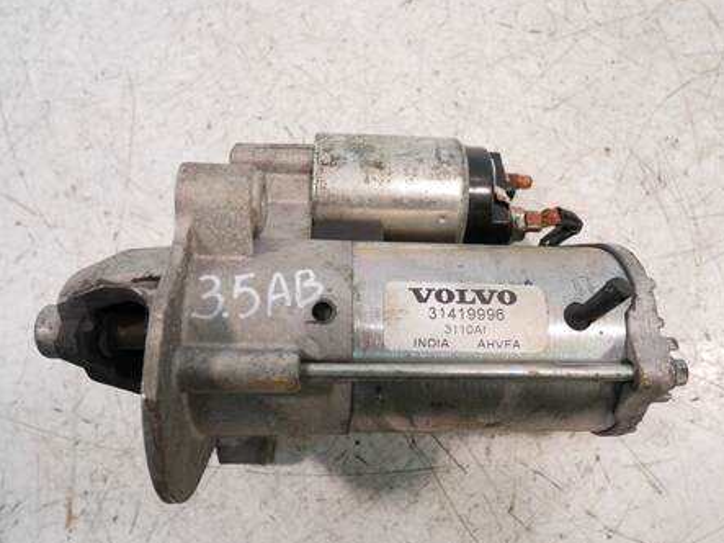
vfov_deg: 53.0
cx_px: 379
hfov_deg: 67.3
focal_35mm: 26
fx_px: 544
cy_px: 286
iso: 500
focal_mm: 12
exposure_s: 1/60
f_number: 3.5
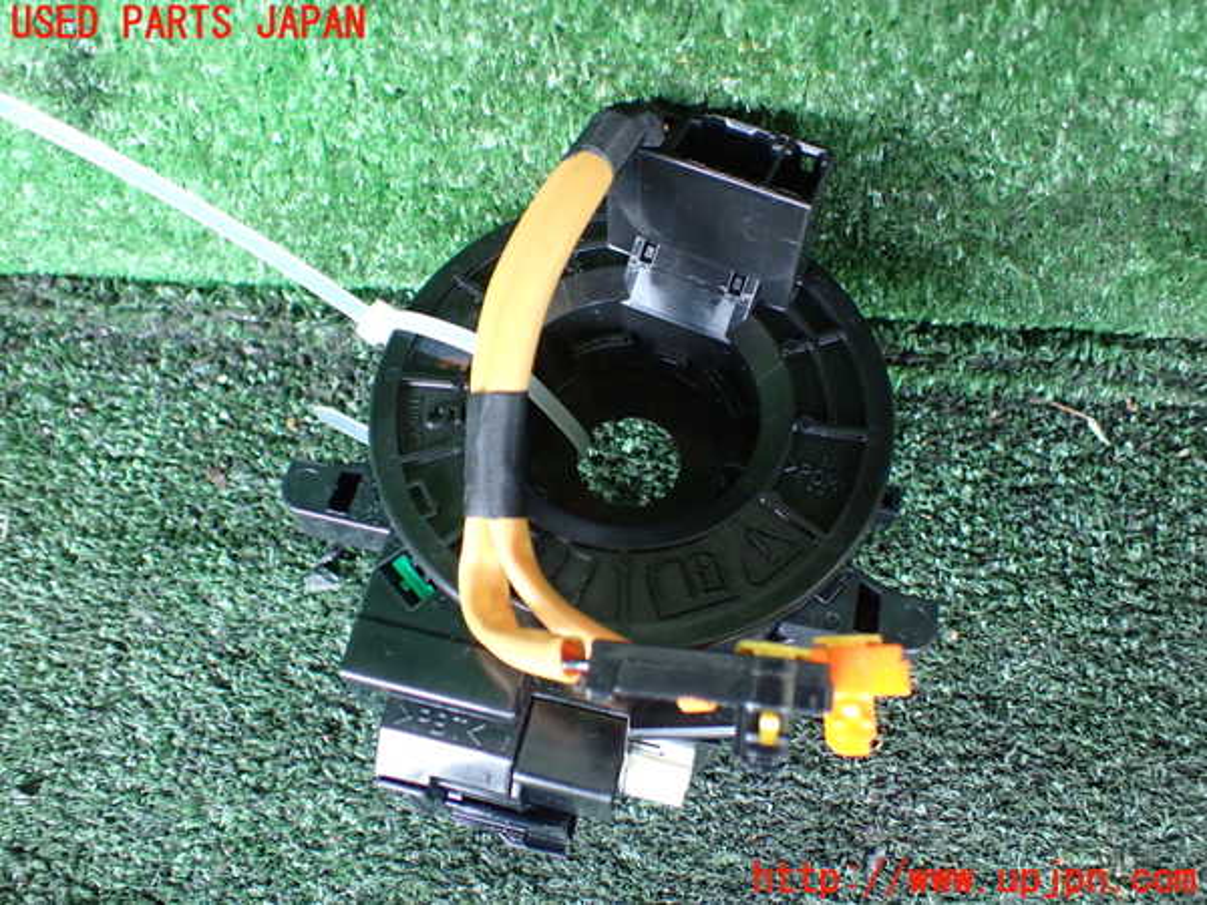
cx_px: 604
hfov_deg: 60.0
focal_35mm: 30
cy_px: 452
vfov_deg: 46.8
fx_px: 1046
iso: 800
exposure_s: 1/100
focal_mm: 5.4
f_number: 2.3
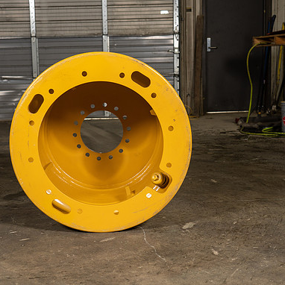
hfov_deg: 27.6
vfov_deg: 27.7
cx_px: 102
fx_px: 578
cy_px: 143
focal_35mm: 62
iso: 800
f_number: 5.6
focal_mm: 48
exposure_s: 1/100
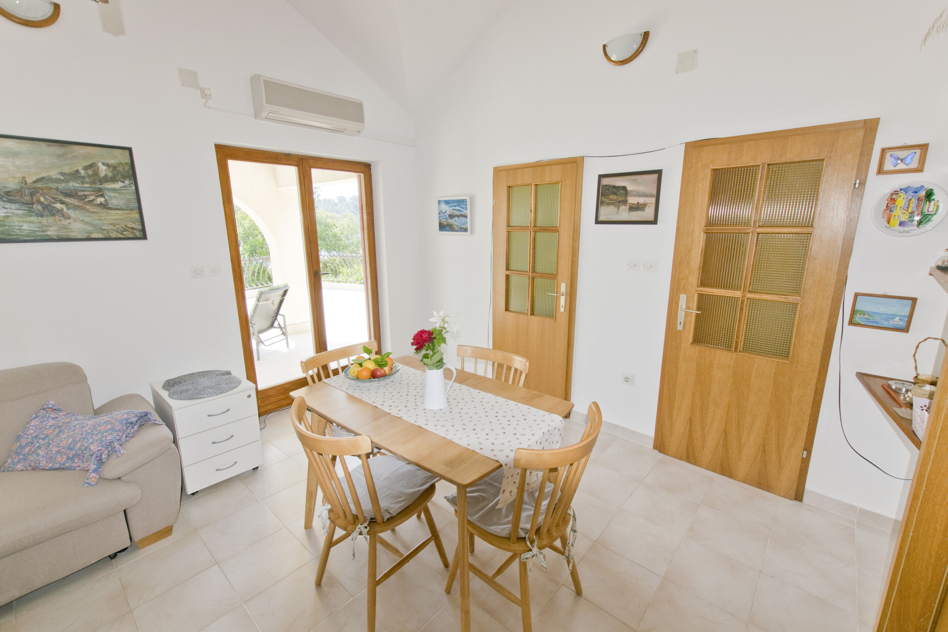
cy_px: 316
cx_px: 474
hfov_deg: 100.4
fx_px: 395
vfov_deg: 77.3
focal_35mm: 15
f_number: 5.6
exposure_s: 1/125
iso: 180
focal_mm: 10
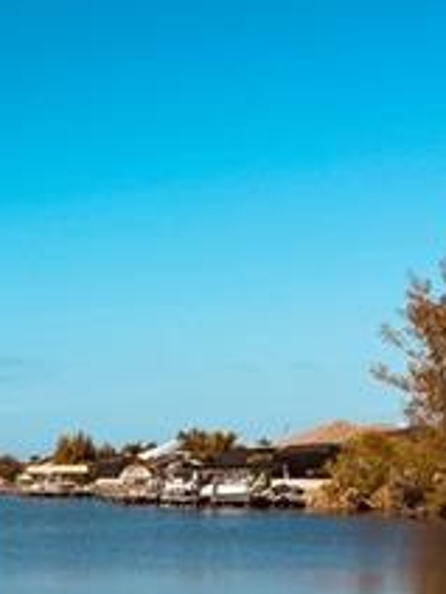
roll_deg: +1.0
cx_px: -247
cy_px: 642
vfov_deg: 21.4
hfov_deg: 15.5
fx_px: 1495
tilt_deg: -6.1
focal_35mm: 87
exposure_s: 1/5348
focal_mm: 6.76
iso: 80
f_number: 1.78
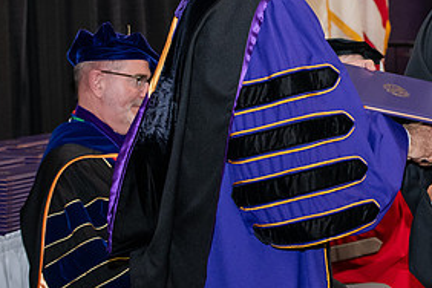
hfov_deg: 14.1
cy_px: -2
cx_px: 398
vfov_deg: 9.5
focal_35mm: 144
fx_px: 1728
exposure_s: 1/200
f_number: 5.6
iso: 2500
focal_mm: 70
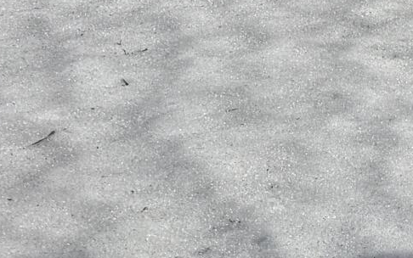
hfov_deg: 10.5
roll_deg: -0.8
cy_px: -453
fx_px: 1768
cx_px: 1140
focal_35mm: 157
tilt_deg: +3.2
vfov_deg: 7.5
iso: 80
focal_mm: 6.76
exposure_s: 1/10309
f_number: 1.78
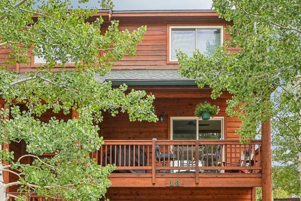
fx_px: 353
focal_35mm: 42
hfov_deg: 46.1
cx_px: 141
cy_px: 149
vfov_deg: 31.2
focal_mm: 11
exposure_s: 1/90
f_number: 8
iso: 100
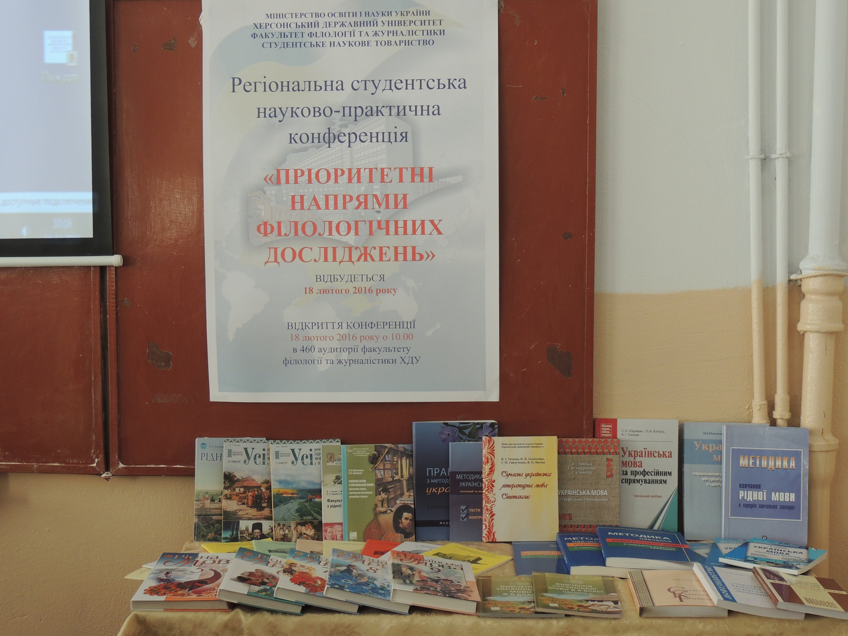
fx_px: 1225
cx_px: 424
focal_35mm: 50
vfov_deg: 29.1
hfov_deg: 38.2
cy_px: 318
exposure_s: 1/50
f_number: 3.6
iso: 180
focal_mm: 8.9
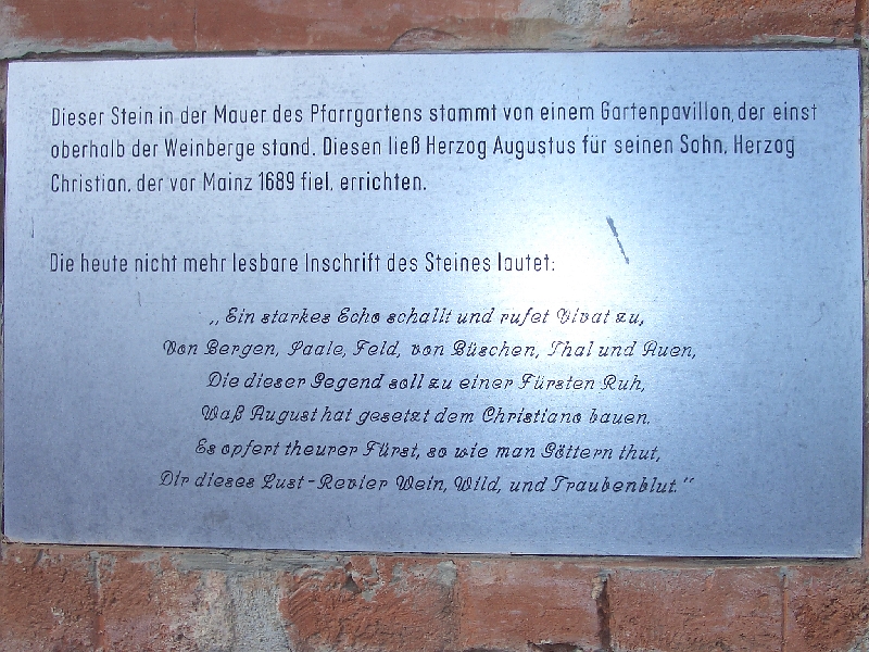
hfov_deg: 38.9
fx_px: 1230
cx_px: 434
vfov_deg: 29.7
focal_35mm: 49
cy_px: 326
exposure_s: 1/400
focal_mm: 8.2
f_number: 5
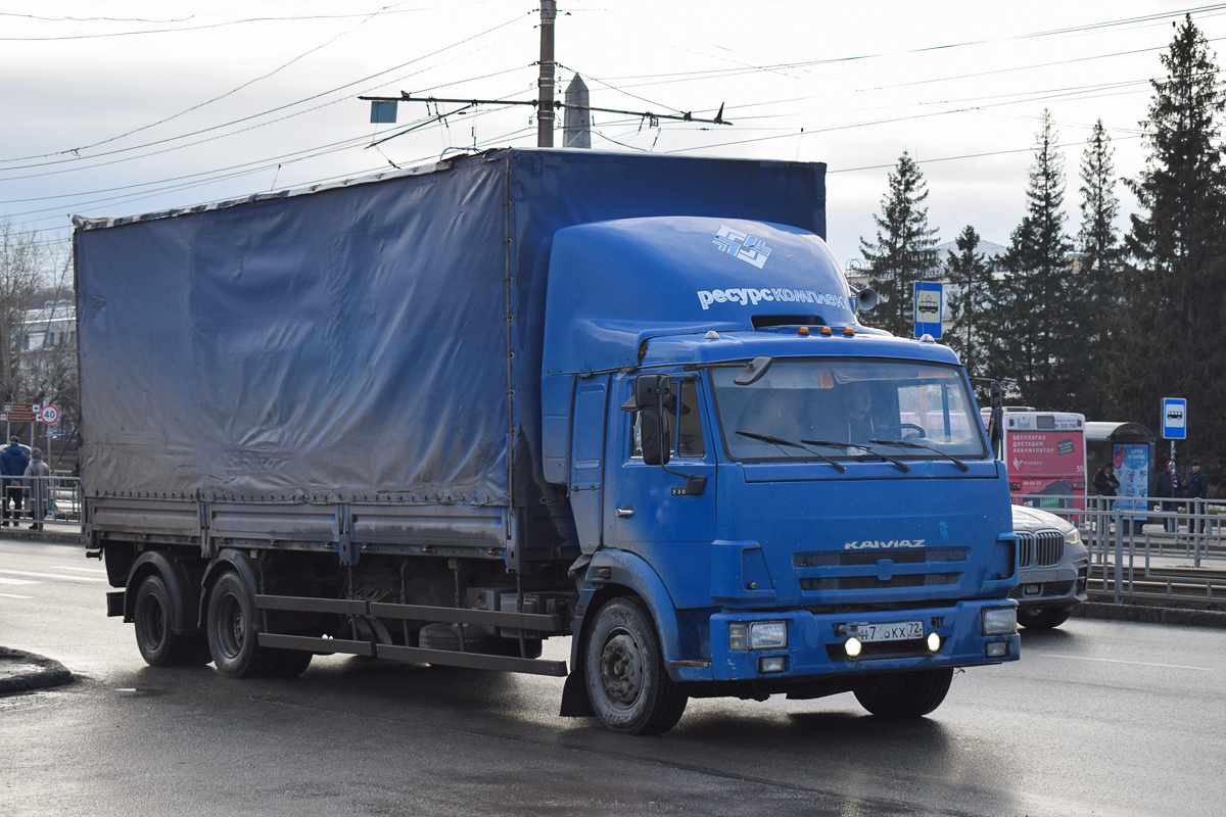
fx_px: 2145
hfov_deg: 31.9
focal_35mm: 63
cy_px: 408
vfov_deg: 21.6
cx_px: 613
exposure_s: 1/800
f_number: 5.6
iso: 400
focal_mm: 42
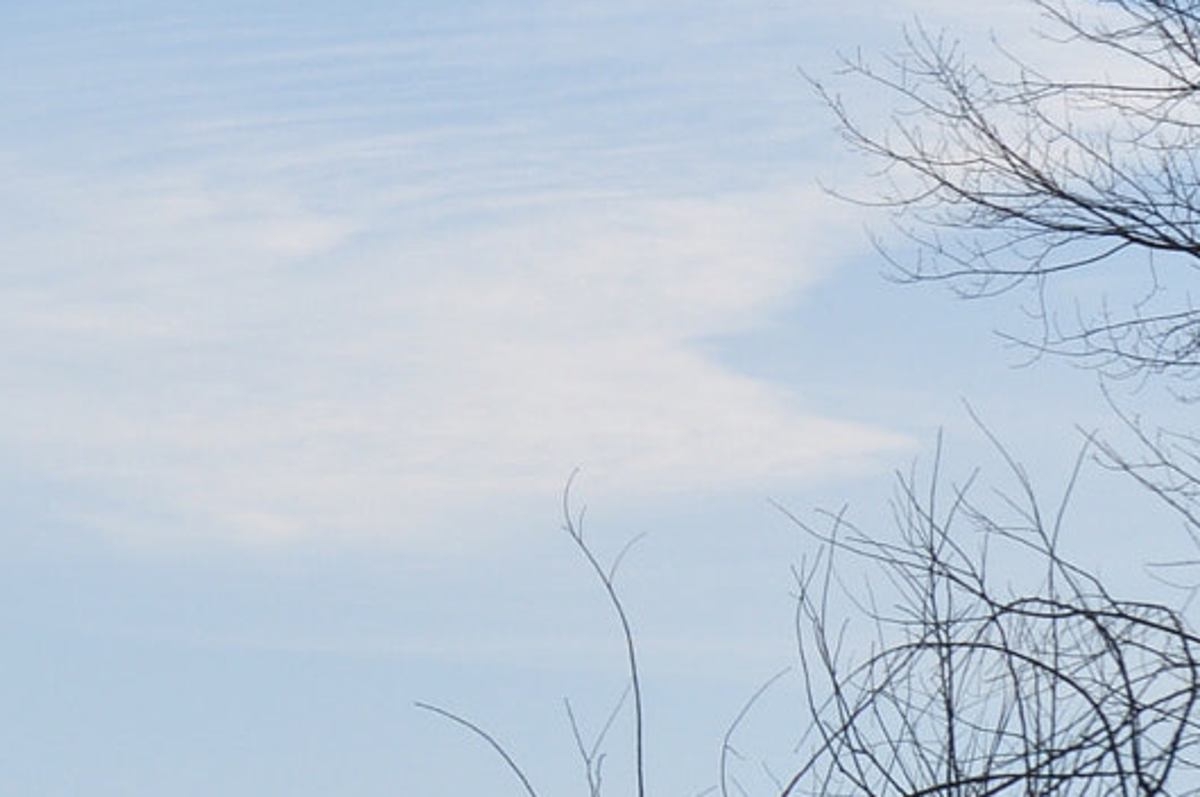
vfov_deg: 3.7
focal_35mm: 371
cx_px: -136
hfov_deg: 5.5
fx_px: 12351
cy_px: 160
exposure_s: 1/640
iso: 200
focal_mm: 82
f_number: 11
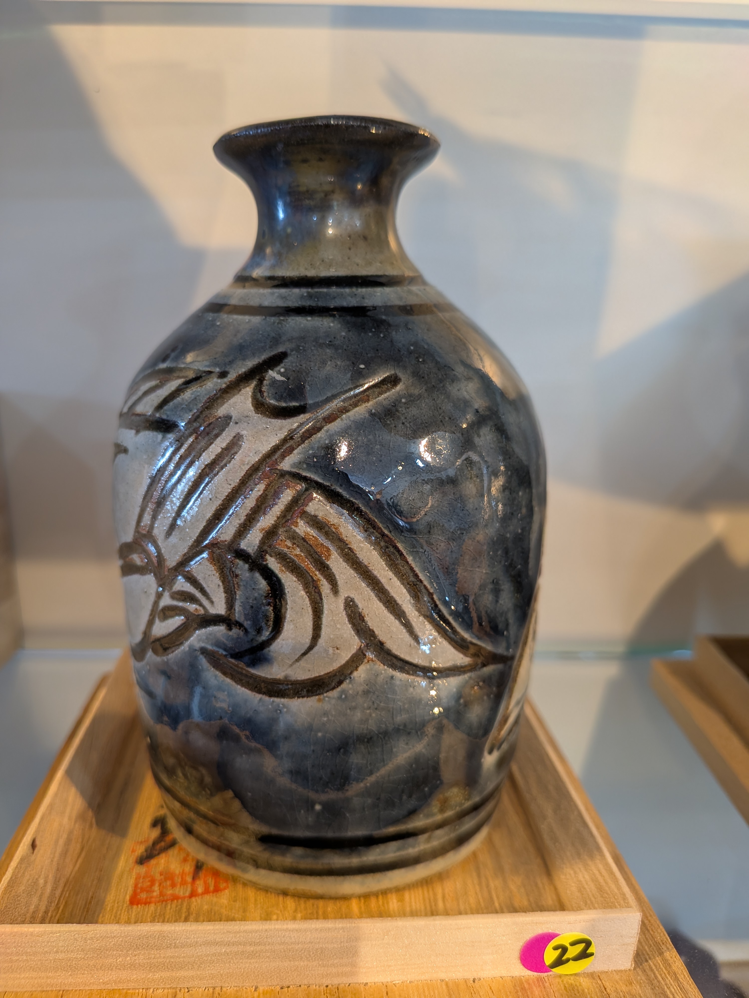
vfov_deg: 71.6
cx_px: 374
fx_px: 692
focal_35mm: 24
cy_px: 499
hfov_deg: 56.8
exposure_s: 1/30
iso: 69
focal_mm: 4.53
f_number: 1.7
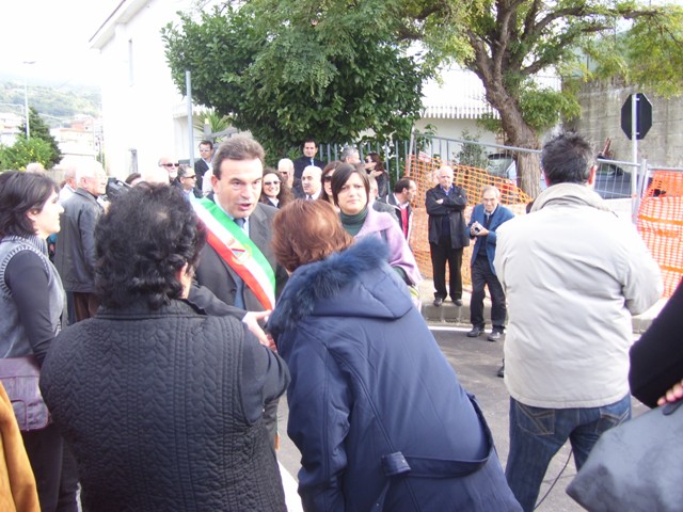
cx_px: 342
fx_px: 730
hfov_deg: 50.1
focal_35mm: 37
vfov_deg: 38.7
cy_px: 256
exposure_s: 1/125
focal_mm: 6
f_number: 2.7
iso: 80
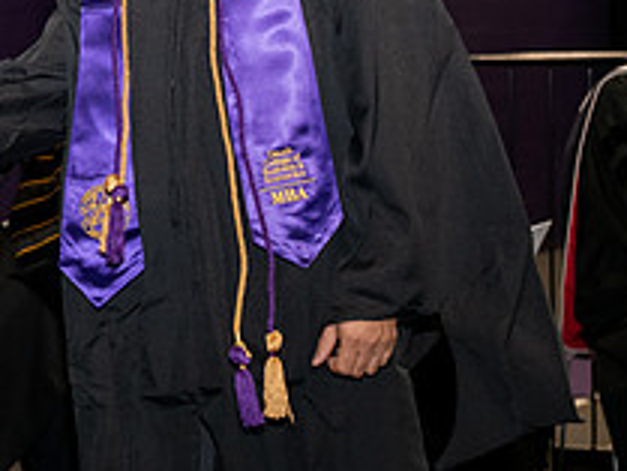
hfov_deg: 9.7
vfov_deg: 7.4
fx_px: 3625
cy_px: -16
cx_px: -162
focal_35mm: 200
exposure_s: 1/200
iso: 2000
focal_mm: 75
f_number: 5.6
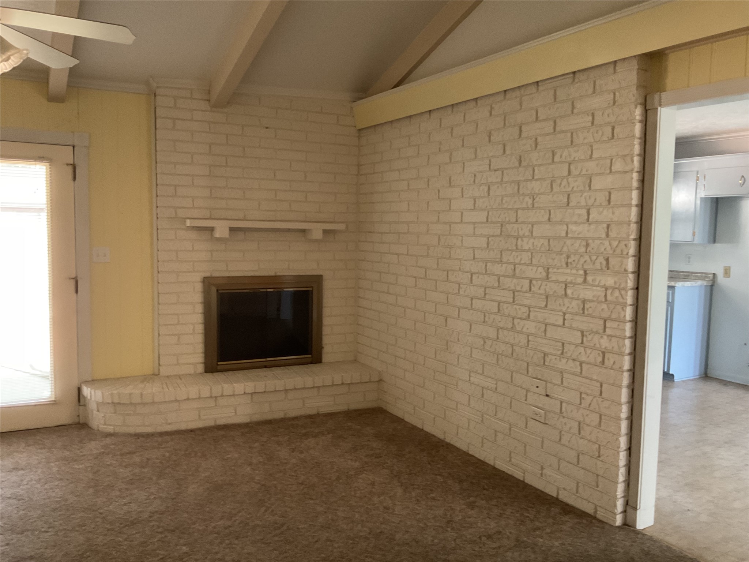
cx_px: 374
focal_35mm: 29
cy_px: 281
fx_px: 627
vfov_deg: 48.2
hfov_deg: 61.7
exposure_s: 1/33
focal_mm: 3
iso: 250
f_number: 1.8
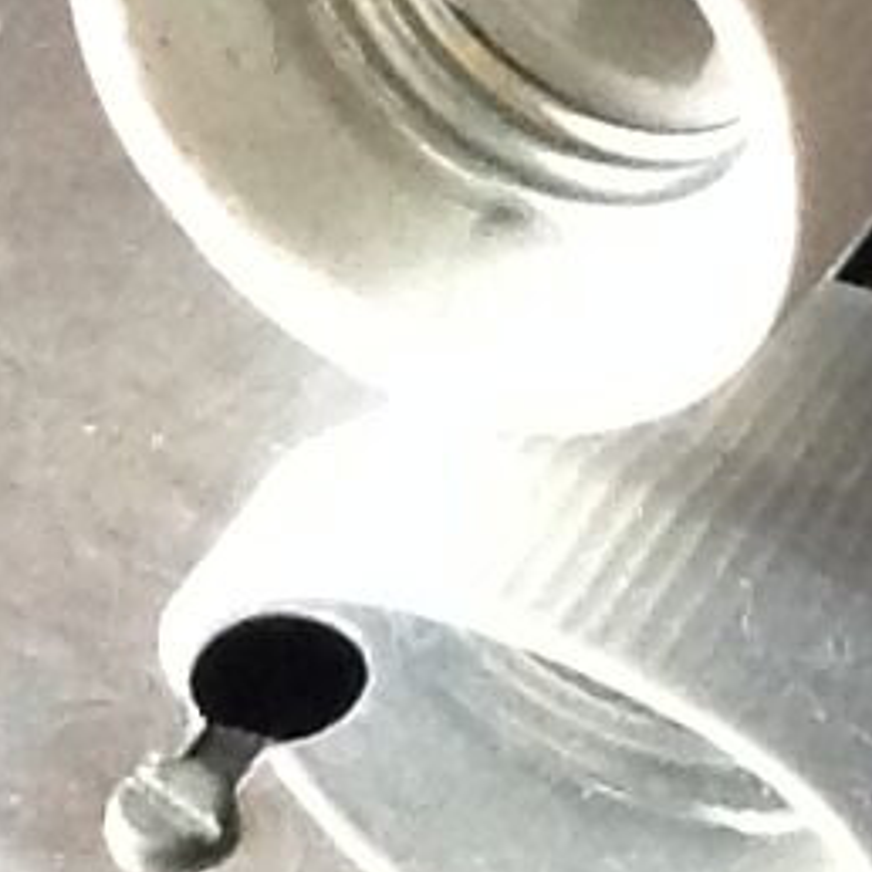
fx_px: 8835
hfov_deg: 5.5
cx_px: 1849
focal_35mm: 310
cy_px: 345
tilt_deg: -47.2
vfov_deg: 5.6
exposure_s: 1/15
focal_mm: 4.28
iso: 320
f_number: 2.4
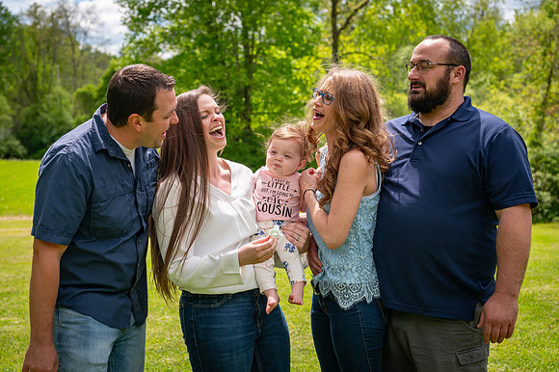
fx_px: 956
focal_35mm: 62
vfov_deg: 22.0
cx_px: 282
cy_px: 167
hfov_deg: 32.6
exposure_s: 1/1600
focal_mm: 55
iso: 400
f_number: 5
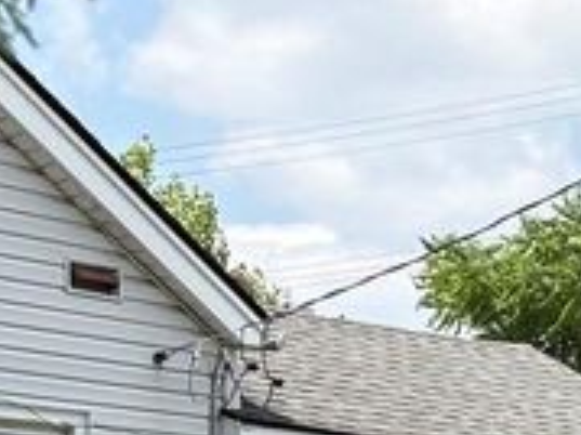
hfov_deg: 12.8
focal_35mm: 149
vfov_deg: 9.4
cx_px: 750
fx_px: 2499
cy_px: 844
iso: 50
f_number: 1.6
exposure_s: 1/2865
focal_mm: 5.96
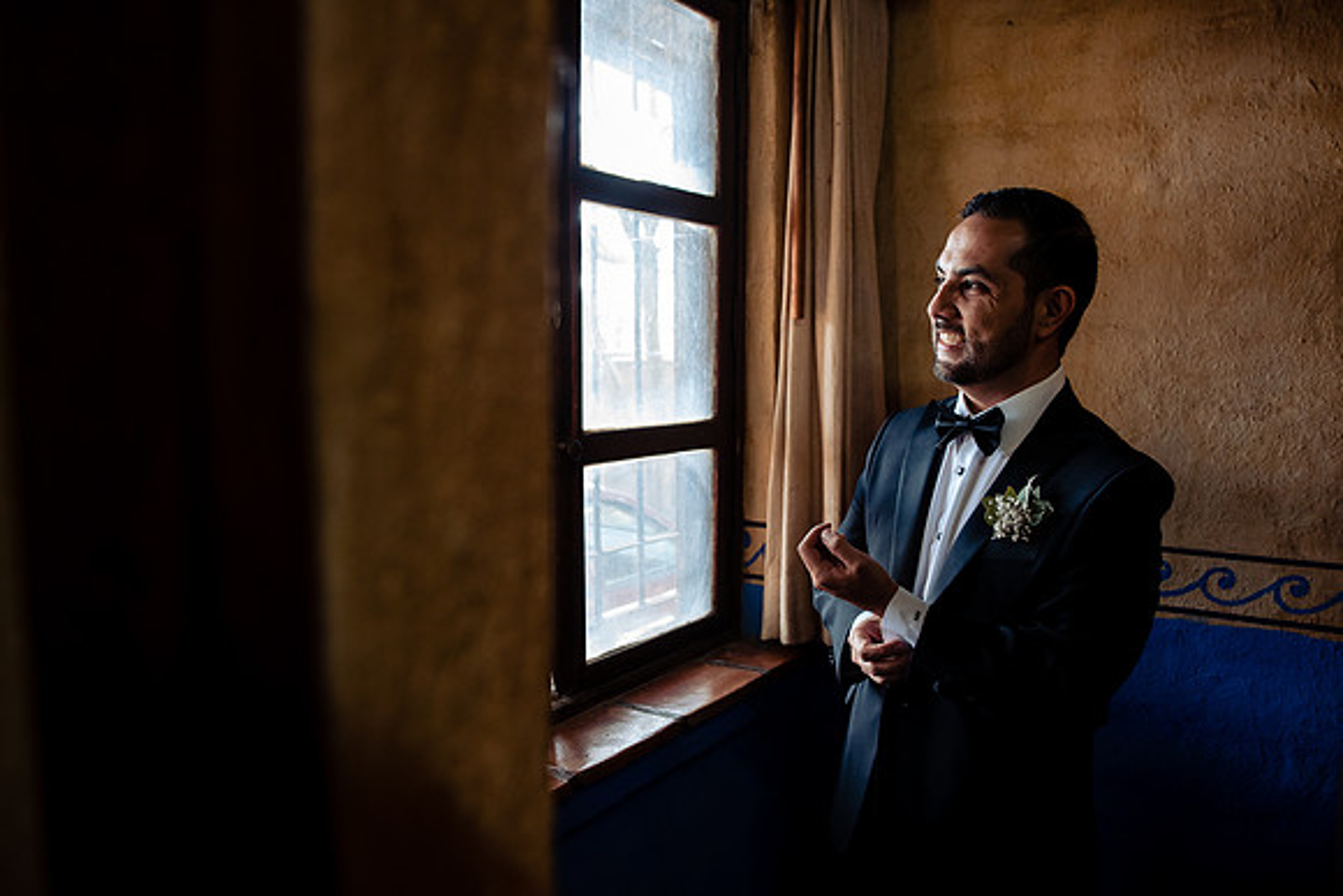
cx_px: 672
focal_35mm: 25
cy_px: 448
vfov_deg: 50.7
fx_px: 945
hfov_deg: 70.8
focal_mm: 24
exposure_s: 1/100
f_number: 3.5
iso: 800
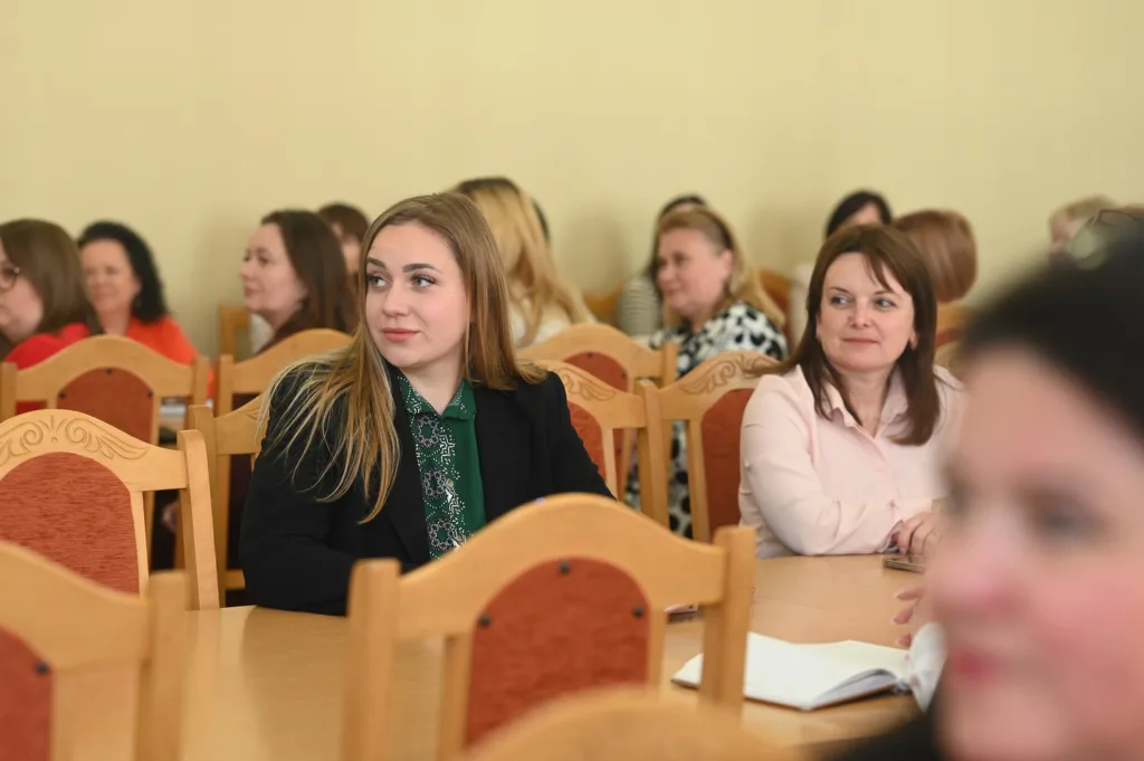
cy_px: 380
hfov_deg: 23.9
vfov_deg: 16.0
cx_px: 572
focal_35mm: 85
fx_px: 2699
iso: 2000
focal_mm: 85
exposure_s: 1/400
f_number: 3.2
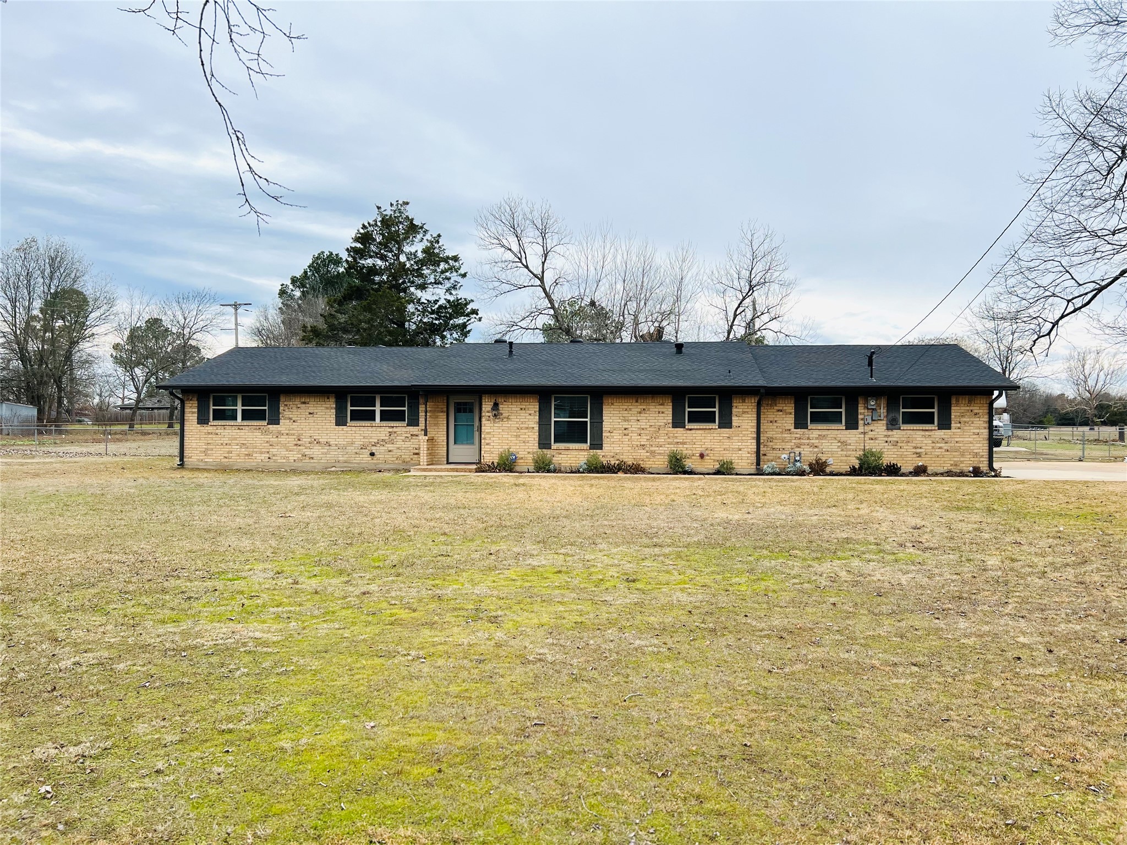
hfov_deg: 67.3
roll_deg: -0.1
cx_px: 564
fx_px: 846
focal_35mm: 26
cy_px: 422
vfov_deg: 53.1
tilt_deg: -0.7
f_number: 1.5
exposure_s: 1/1779
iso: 50
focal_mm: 5.7
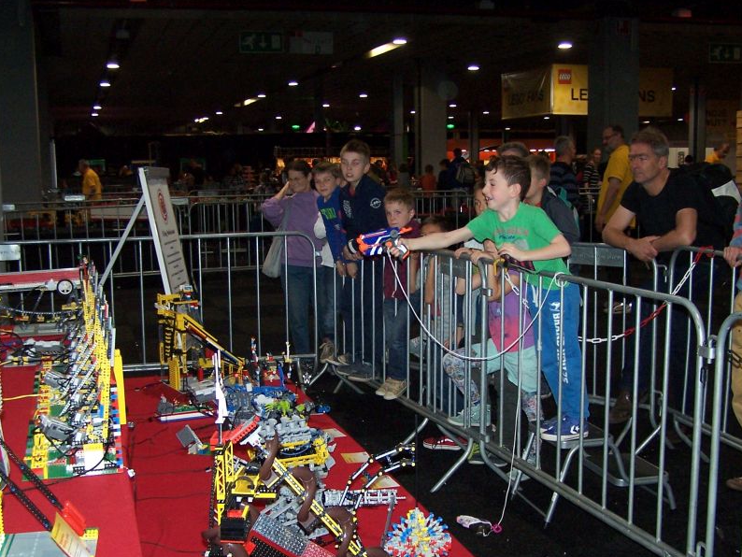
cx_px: 385
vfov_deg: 29.6
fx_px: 1051
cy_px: 350
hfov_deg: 38.9
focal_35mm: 49
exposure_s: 1/60
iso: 140
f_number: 2.8
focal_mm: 6.3
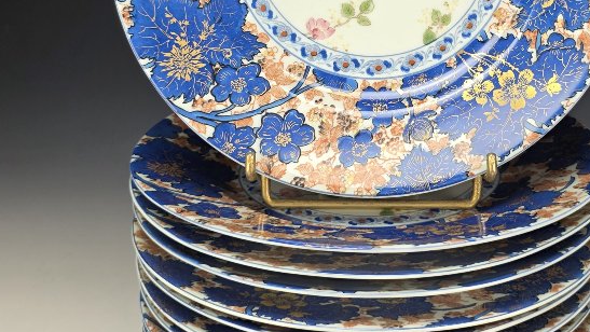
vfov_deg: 21.3
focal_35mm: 55
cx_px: 373
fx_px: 861
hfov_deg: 37.6
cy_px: 24
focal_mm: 6.3
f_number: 1.7
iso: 64
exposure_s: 1/100
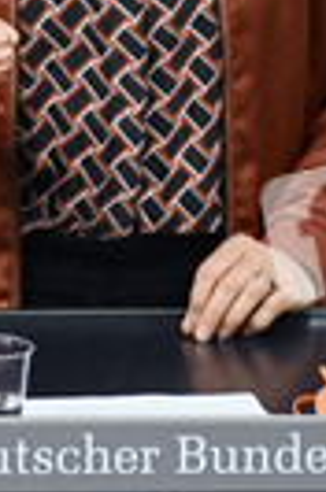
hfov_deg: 0.9
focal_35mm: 1507
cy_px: 30
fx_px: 20576
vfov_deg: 1.4
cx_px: 115
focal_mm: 500
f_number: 5.6
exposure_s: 1/320
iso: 8000
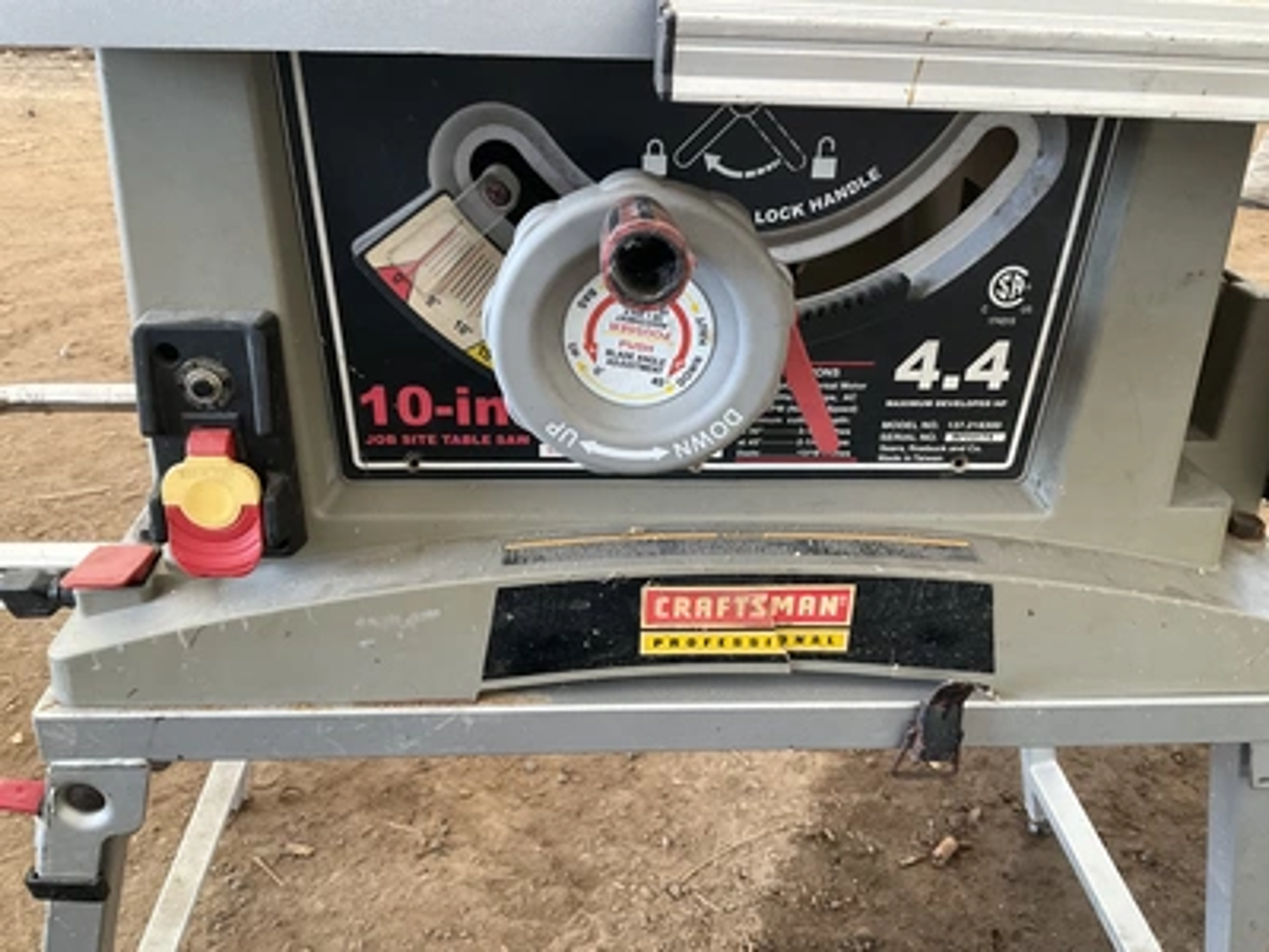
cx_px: 634
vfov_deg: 48.2
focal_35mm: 29
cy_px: 476
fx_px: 1063
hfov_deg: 61.7
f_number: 1.8
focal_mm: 3
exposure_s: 1/63
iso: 64
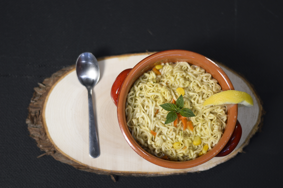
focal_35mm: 75
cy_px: 94
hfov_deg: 27.0
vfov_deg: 18.2
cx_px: 142
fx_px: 589
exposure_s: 1/200
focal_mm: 50
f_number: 1.8
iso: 200
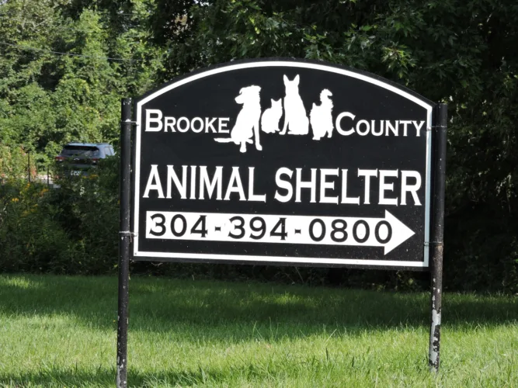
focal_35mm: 155
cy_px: 194
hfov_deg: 12.7
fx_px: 2319
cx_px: 259
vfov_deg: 9.6
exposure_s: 1/320
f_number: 4.4
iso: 100
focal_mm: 27.6
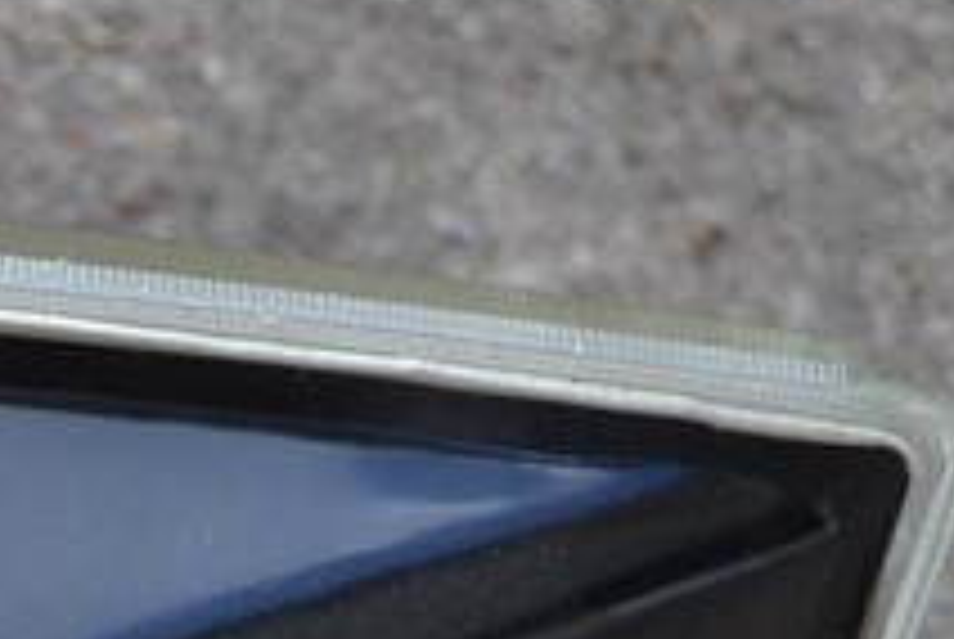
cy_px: 1742
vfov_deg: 5.3
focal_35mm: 248
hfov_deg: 7.9
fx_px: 6581
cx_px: -1071
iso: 200
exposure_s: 1/125
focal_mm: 26
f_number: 5.6
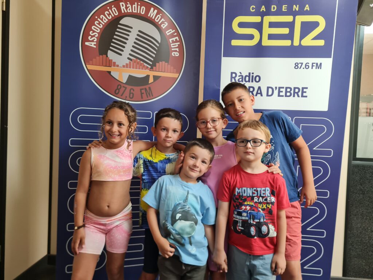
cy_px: 140
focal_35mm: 26
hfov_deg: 67.3
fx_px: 280
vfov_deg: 53.1
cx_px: 186
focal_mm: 5.4
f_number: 1.8
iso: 200
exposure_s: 1/50
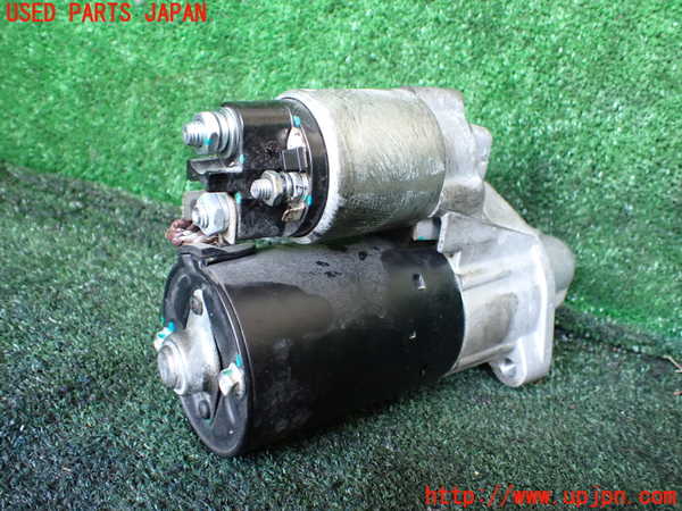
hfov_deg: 60.0
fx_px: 591
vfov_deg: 46.8
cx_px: 341
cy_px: 256
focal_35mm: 30
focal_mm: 5.4
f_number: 2.3
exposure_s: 1/100
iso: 800
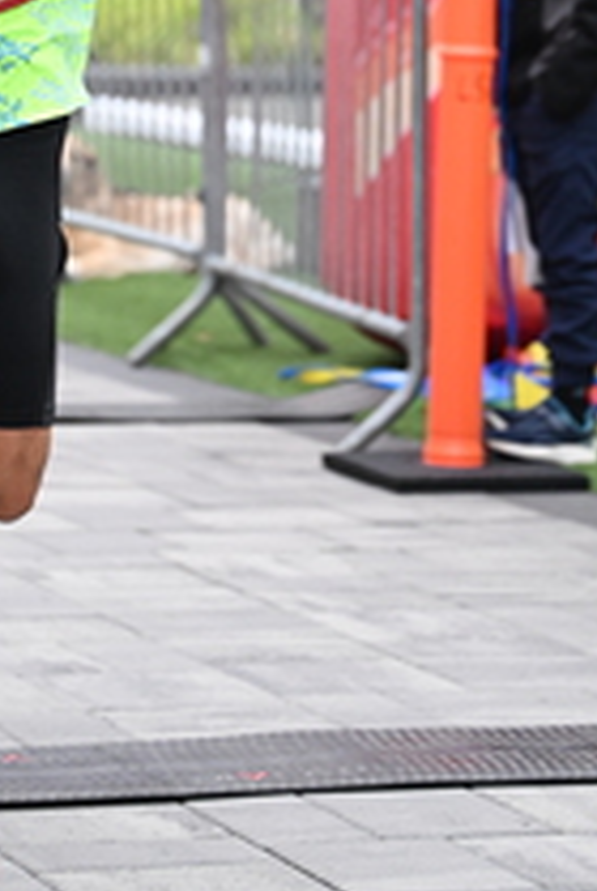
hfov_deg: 7.2
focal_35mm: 192
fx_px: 4760
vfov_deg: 10.6
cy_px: -102
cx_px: 147
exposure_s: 1/1250
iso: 1600
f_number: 2.8
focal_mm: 73
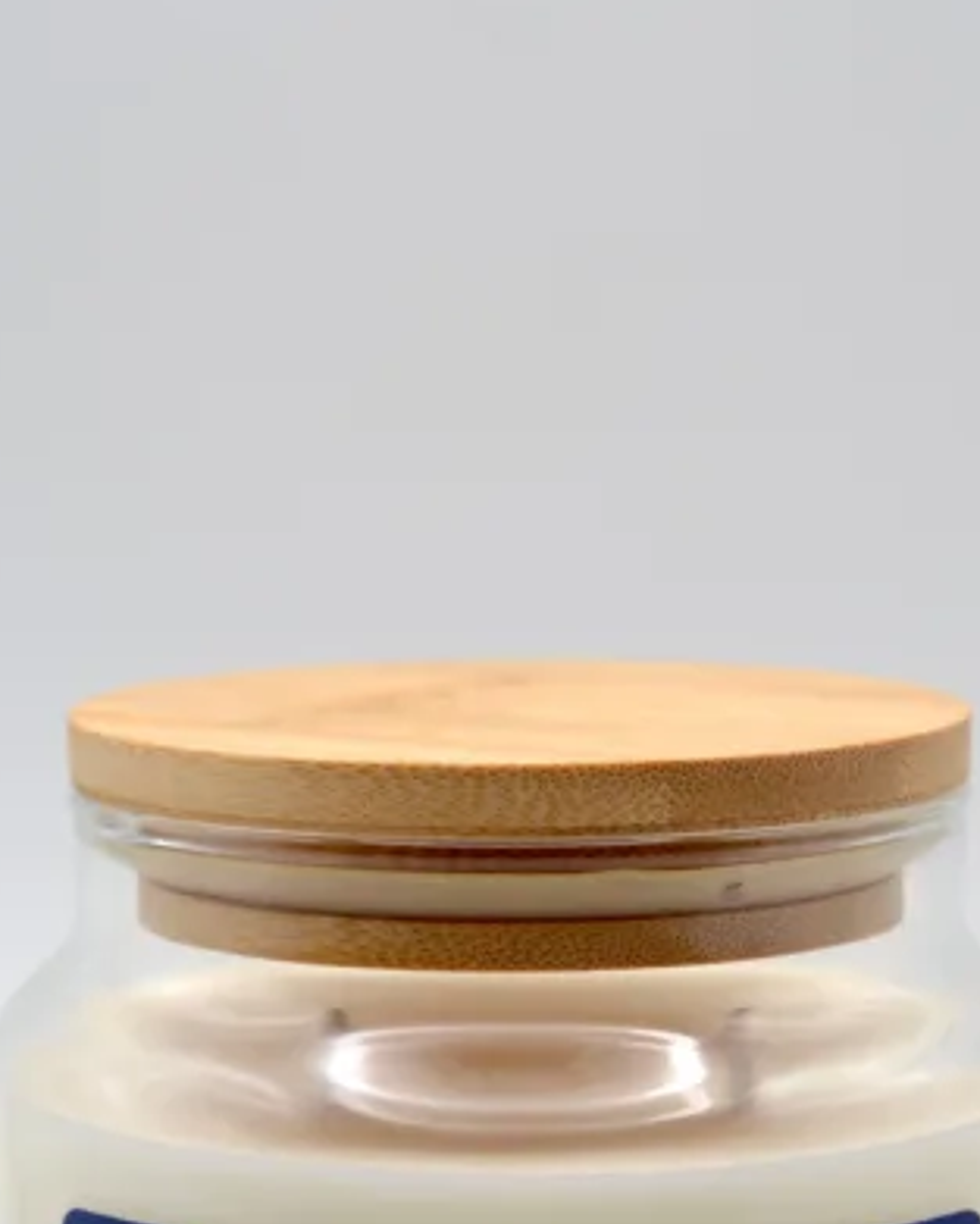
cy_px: 1190
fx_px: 4458
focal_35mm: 123
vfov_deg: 15.4
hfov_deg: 12.5
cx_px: 539
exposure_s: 1/60
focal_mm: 38
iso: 100
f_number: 5.6
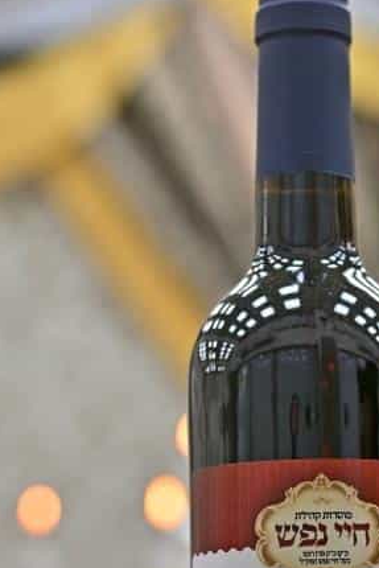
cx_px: 341
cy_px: 540
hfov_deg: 9.1
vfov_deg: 13.5
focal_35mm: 150
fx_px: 2367
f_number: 4
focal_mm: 63
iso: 400
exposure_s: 1/200
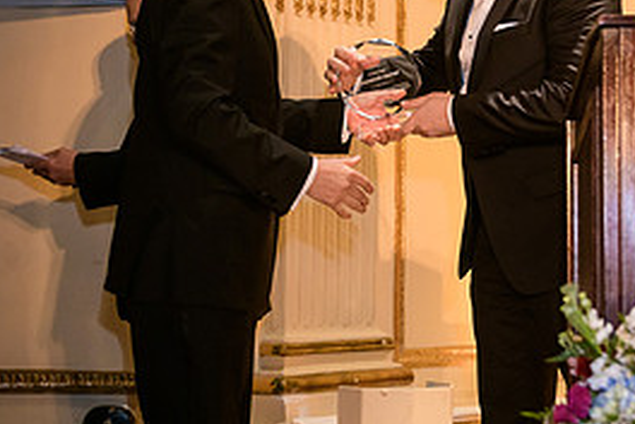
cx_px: 385
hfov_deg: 26.3
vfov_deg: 17.5
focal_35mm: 77
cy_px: 64
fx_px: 1358
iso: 1600
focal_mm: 35
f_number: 3.2
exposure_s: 1/160
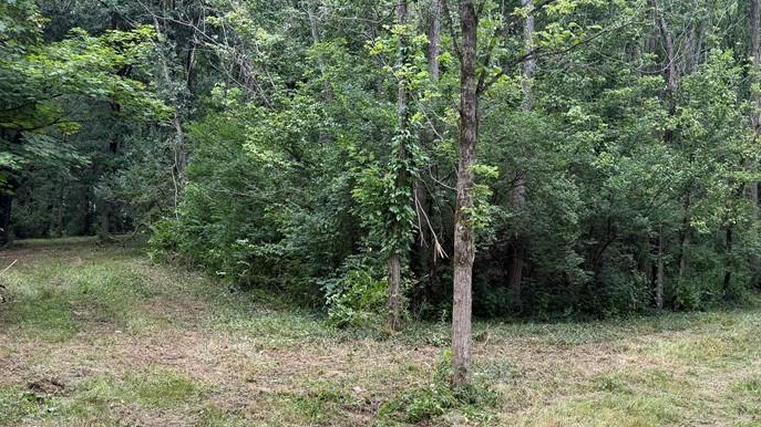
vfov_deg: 30.2
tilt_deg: -0.8
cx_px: 495
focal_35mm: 39
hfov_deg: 50.9
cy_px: 277
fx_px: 787
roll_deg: -0.7
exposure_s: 1/165
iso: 64
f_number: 1.78
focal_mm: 6.76
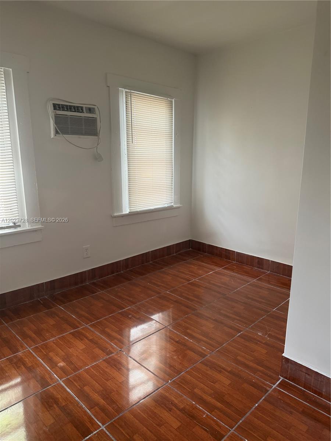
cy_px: 220
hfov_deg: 56.8
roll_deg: -0.5
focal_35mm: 24
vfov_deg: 71.6
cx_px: 166
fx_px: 306
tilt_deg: -12.0
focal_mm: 6.76
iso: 200
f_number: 1.78
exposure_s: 1/69
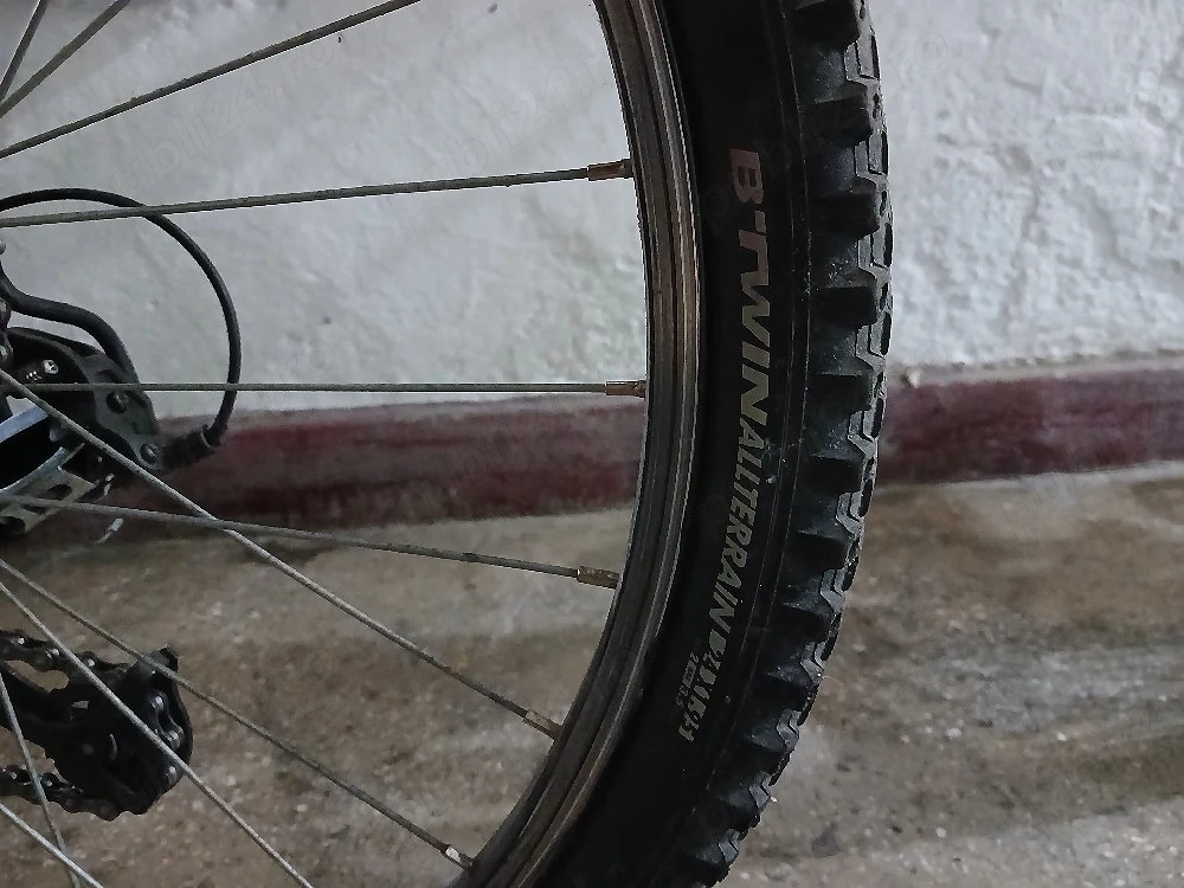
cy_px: 444
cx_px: 592
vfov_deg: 51.4
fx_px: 924
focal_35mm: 27
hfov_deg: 65.3
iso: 1600
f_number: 1.8
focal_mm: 3.98
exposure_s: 1/14.3
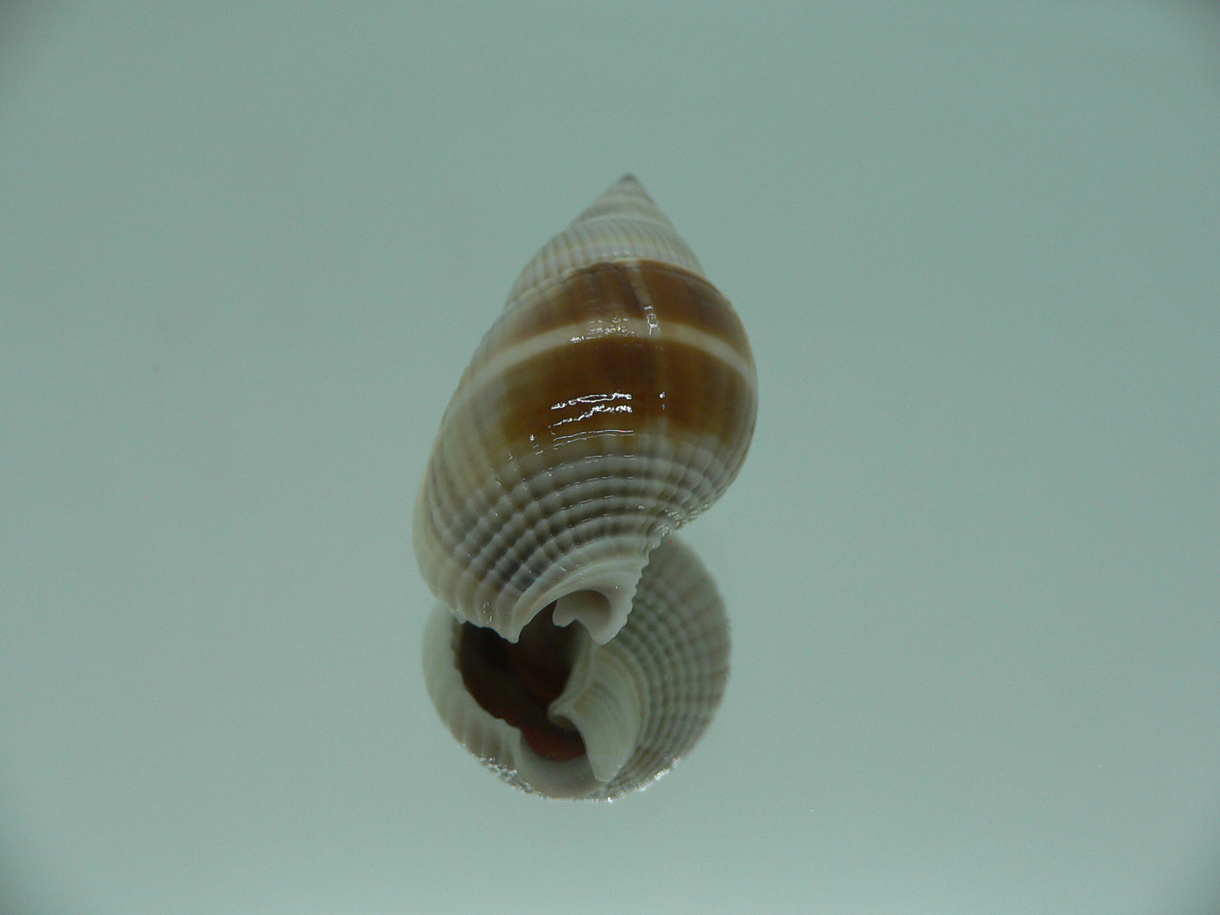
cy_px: 449
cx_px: 601
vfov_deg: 39.7
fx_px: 1269
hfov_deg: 51.4
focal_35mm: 36
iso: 80
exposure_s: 1/60
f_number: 2.8
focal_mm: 4.6
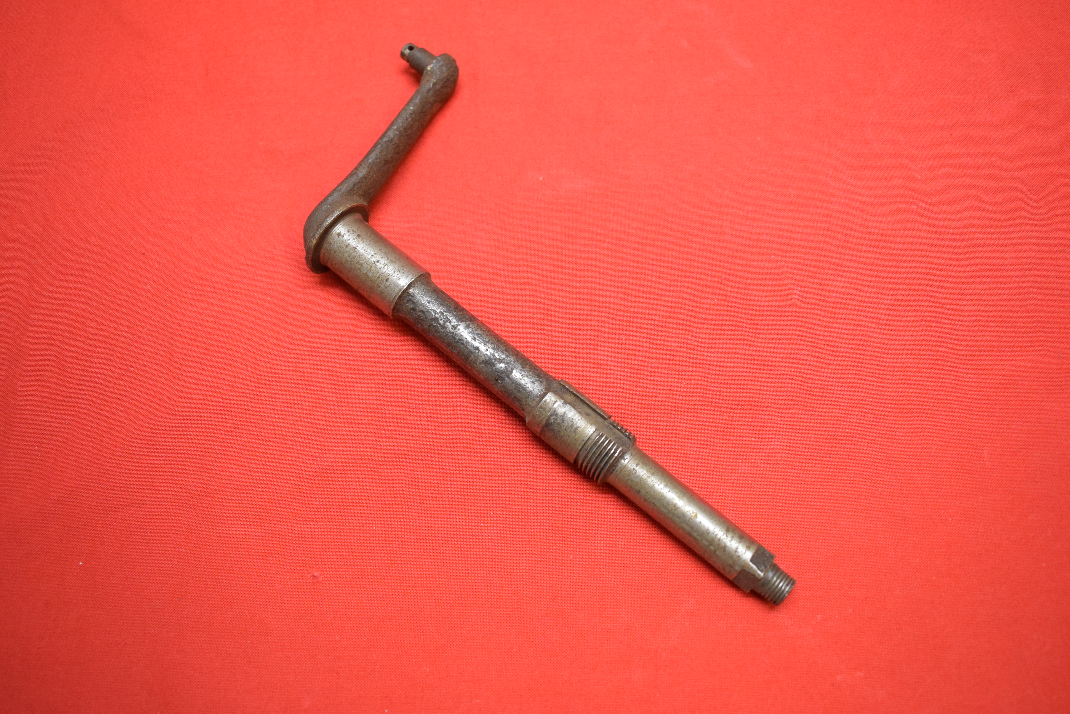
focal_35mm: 34
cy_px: 357
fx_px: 1026
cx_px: 535
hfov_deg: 55.1
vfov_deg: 38.4
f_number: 5
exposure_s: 1/125
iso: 2000
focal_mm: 23
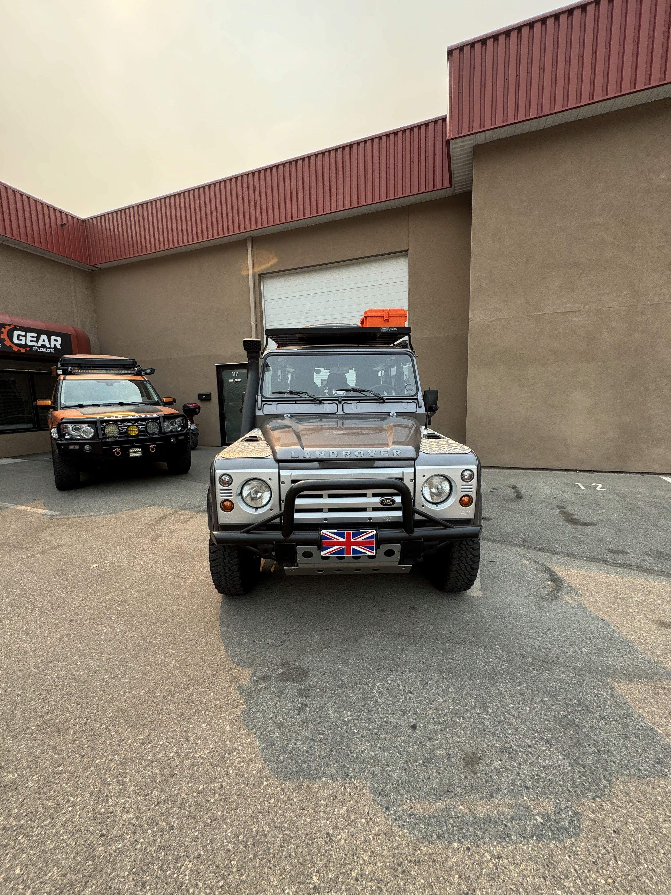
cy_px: 448
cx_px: 336
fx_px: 362
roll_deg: +2.4
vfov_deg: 102.1
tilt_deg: -4.6
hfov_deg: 85.7
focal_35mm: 14
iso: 40
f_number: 2.2
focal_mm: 2.22
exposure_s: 1/512
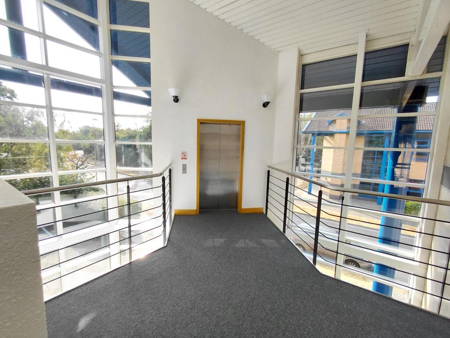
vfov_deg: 78.1
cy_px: 169
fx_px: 208
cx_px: 225
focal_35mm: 16
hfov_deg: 94.5
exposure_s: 1/100
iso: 80
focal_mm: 1.64
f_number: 2.2
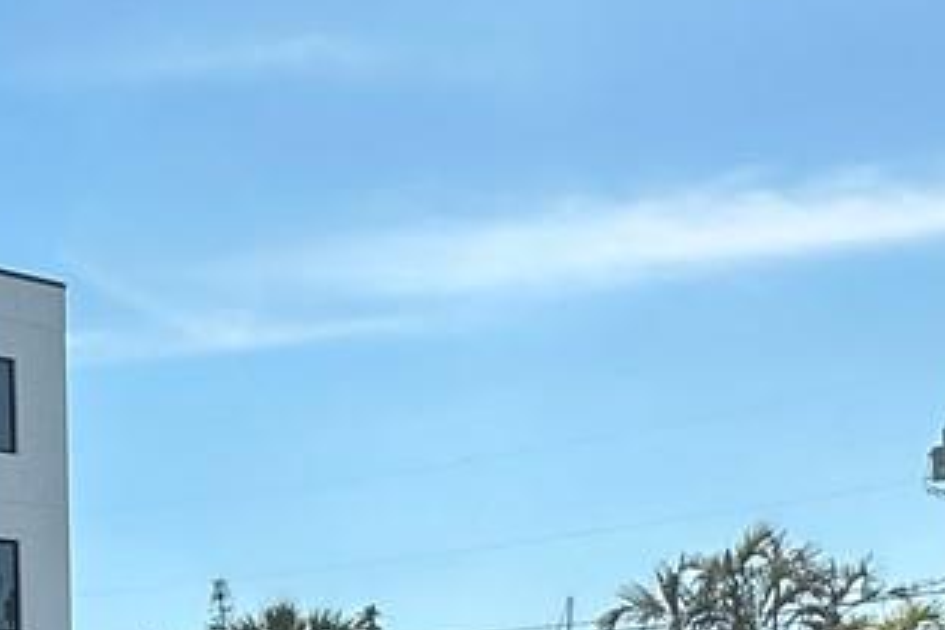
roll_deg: +2.2
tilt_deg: -6.3
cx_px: -225
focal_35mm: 74
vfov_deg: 16.2
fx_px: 1942
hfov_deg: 24.5
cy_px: 1053
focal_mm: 2.22
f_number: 2.2
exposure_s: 1/2174
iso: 50
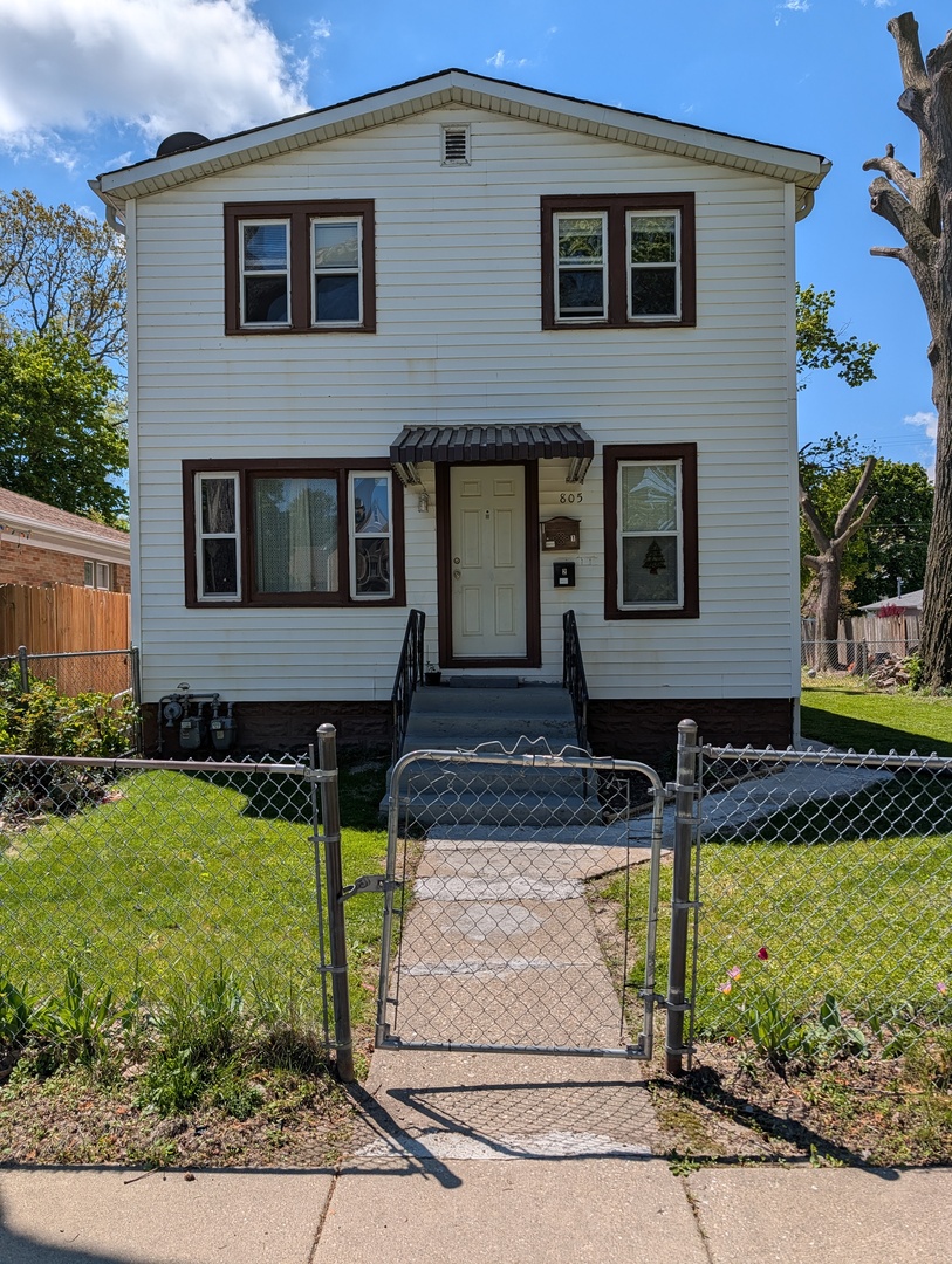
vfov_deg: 71.5
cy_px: 632
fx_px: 878
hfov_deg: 56.9
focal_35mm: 24
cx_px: 476
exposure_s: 1/2252
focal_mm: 6.9
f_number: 1.68
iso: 19
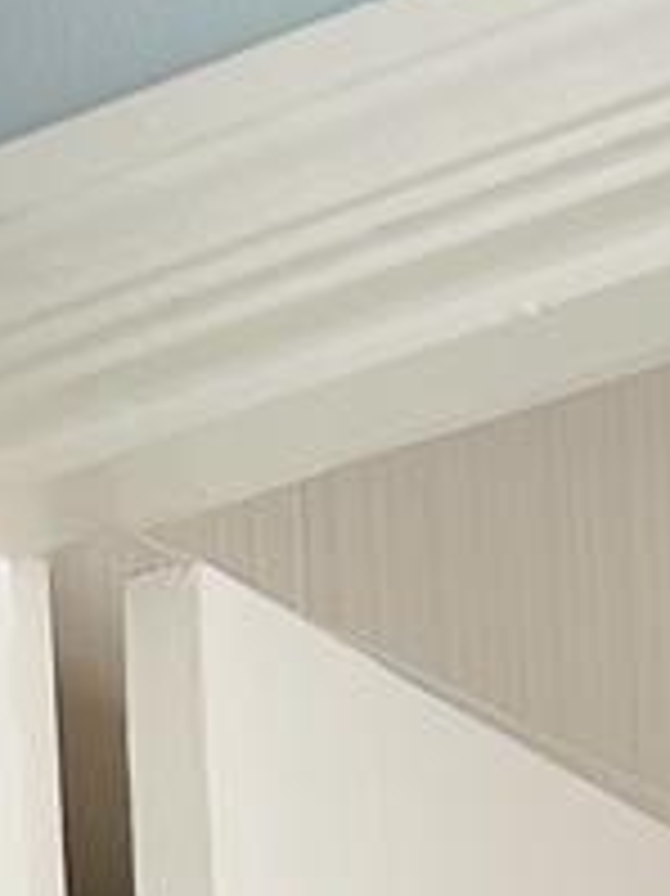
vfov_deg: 8.6
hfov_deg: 7.9
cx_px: 998
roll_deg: +2.5
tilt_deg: -2.2
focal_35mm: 185
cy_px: 2823
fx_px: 4779
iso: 80
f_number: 1.78
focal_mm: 6.86
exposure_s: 1/120
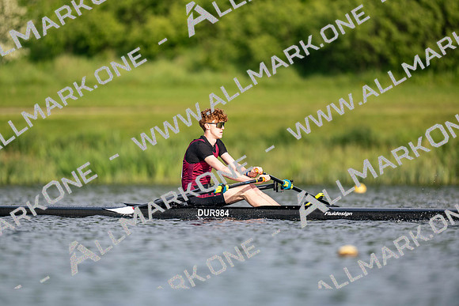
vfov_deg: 2.3
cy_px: 153
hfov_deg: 3.4
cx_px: 230
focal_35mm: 600
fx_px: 7651
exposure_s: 1/2500
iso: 360
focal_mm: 600
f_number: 4
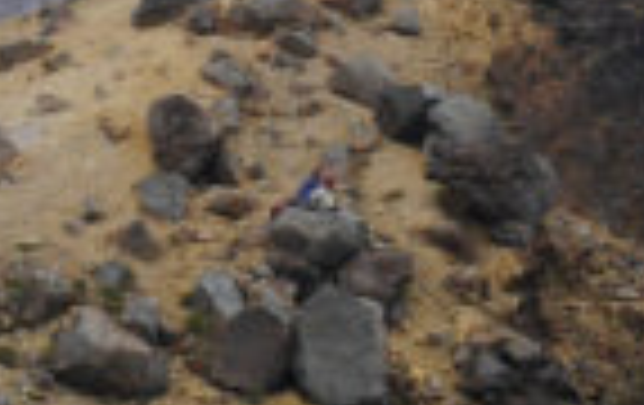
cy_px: 364
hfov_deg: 9.4
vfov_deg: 5.9
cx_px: 545
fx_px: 3904
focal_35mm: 222
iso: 200
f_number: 8
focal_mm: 15
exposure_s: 1/400
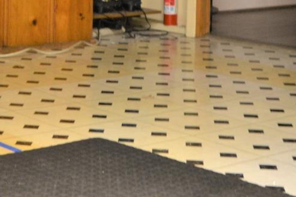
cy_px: -115
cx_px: 29
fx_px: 921
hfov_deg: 18.0
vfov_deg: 11.6
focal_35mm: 112
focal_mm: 18
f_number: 3.5
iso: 400
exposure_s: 1/25
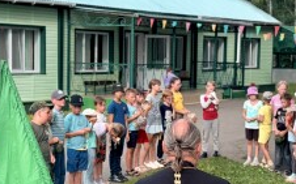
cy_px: 159
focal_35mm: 90
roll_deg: -0.8
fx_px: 726
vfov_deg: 14.4
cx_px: 182
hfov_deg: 23.0
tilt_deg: -6.5
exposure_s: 1/1980
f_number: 1.78
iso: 64
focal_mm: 6.76
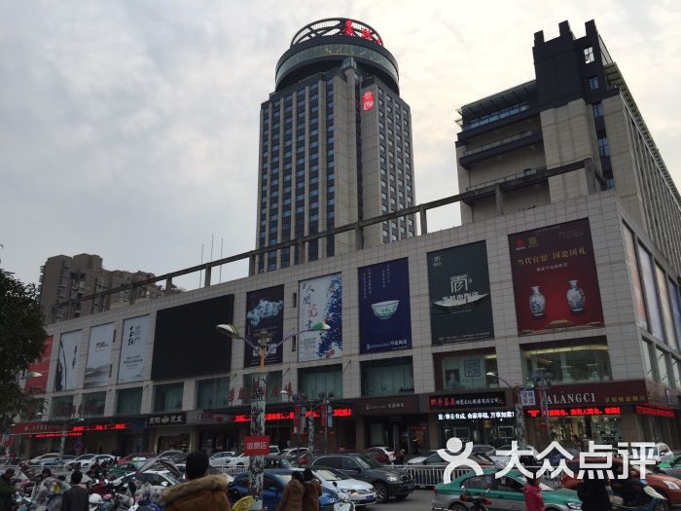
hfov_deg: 61.7
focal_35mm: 29
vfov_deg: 48.2
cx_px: 340
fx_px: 571
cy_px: 256
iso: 32
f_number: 2.2
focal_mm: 4.15
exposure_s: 1/434
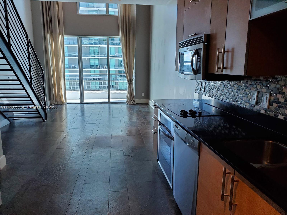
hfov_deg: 67.3
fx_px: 216
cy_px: 108
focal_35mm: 26
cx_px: 144
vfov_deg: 53.1
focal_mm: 4.3
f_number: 2.4
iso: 160
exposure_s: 1/120
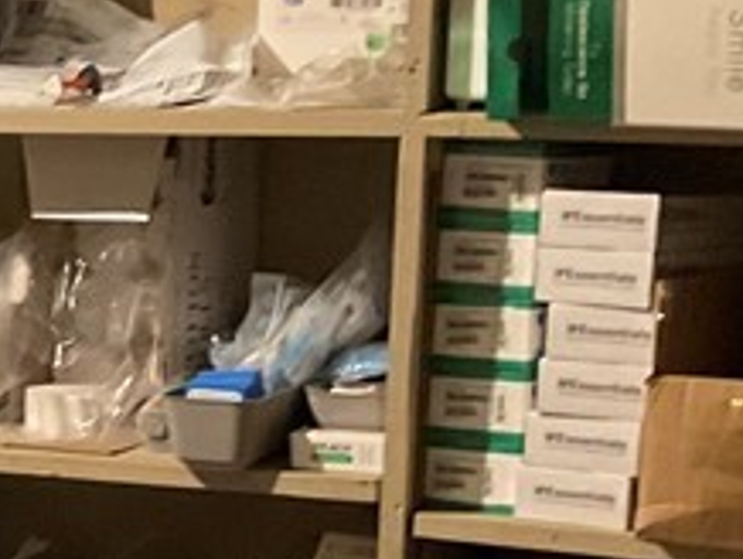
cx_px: -723
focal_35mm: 136
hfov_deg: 12.7
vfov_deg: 10.9
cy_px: 470
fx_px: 2922
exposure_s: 1/50
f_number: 1.8
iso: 250
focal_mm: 3
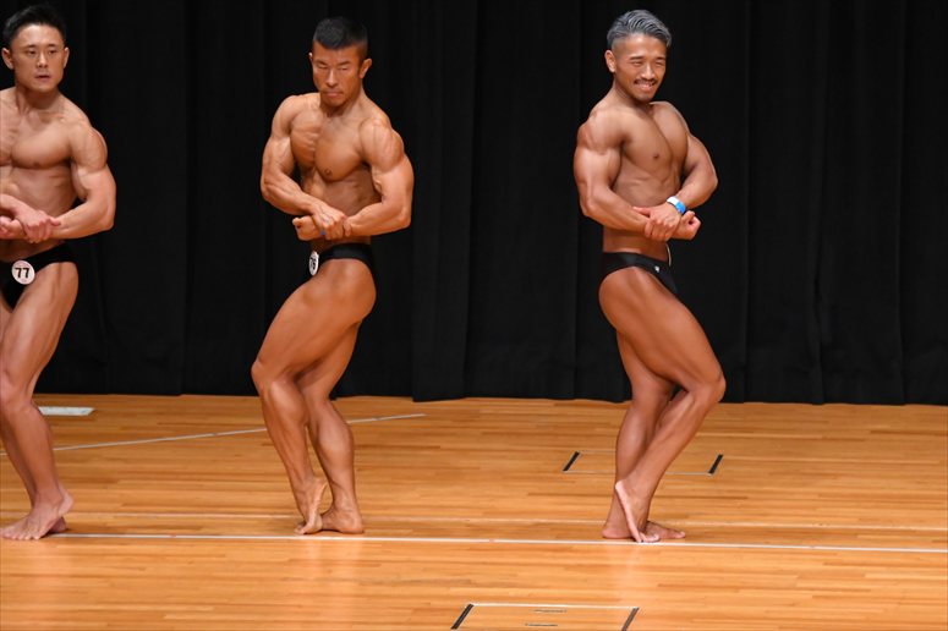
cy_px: 316
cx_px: 474
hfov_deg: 7.2
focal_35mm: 285
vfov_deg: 4.8
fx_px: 7501
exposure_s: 1/400
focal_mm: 190
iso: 4000
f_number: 5.6
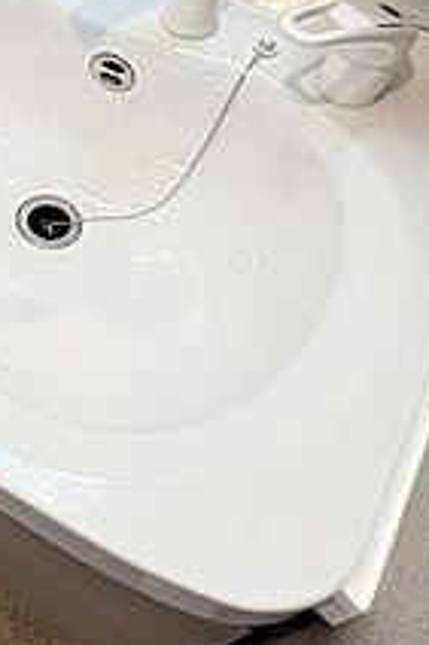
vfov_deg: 42.5
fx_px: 788
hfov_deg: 25.3
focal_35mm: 44
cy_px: 128
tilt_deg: -48.8
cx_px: -161
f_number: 2.2
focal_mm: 2.22
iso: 320
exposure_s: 1/120
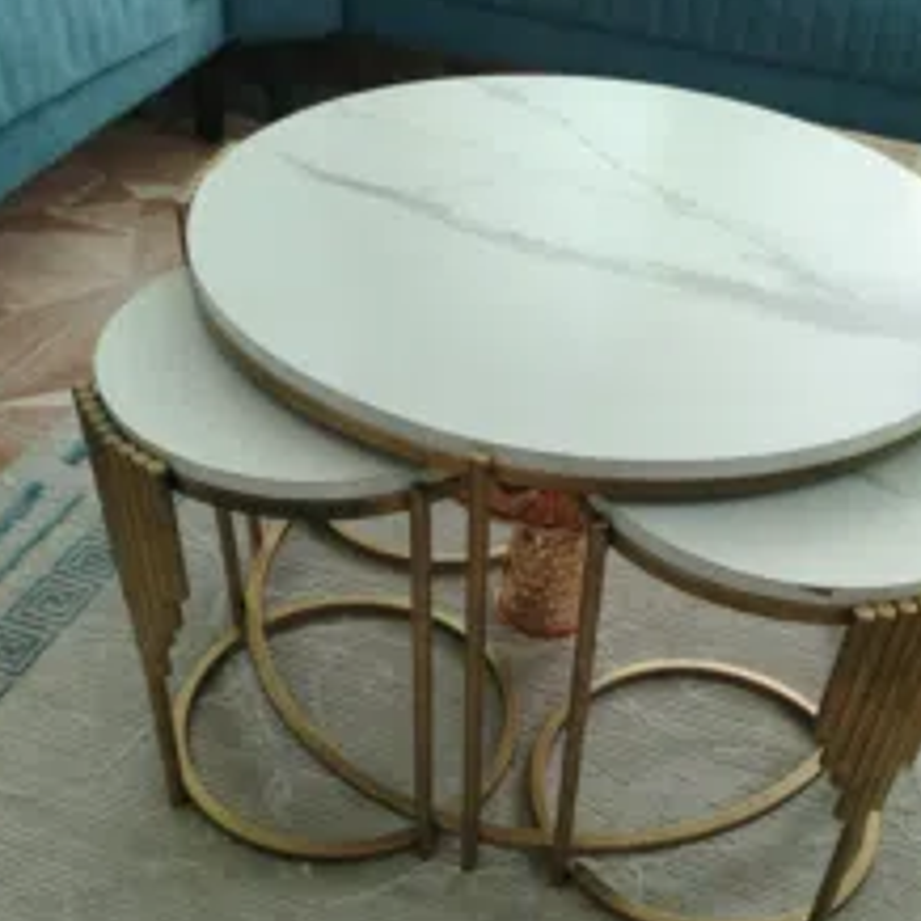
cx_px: 570
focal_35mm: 39
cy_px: 591
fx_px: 1174
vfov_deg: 42.4
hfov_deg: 42.5
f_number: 1.75
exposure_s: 1/33.3
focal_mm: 5.25
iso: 350
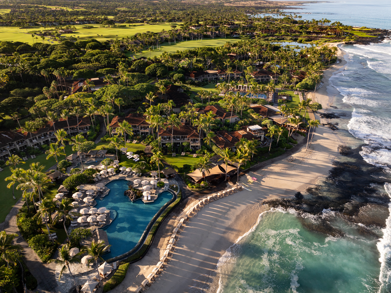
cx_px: 196
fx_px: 271
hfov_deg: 71.6
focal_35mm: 24
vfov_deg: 56.8
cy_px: 146
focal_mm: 12.29
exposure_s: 1/40
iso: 100
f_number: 2.8
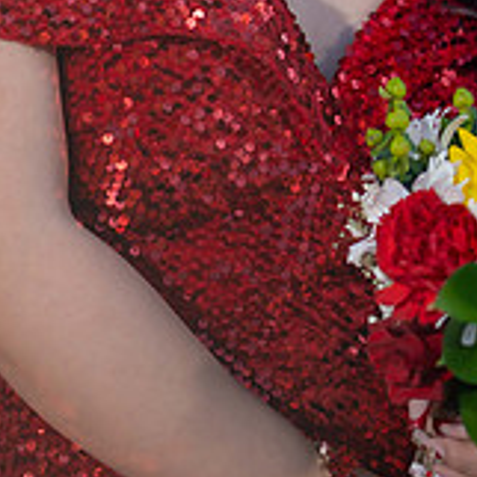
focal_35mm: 202
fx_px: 3149
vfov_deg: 8.5
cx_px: 228
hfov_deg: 8.7
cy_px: -130
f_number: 1.8
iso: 250
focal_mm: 85
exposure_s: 1/3200
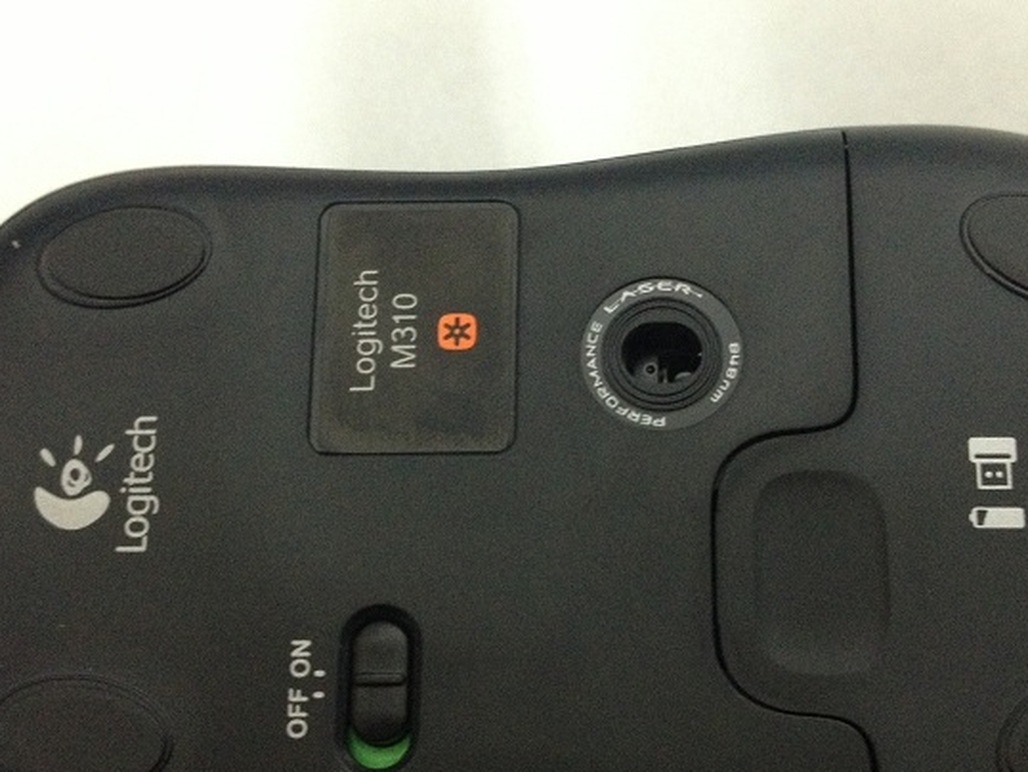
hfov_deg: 36.8
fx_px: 1545
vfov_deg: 28.0
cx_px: 566
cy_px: 482
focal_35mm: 52
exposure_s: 1/15
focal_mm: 4.28
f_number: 2.4
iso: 400
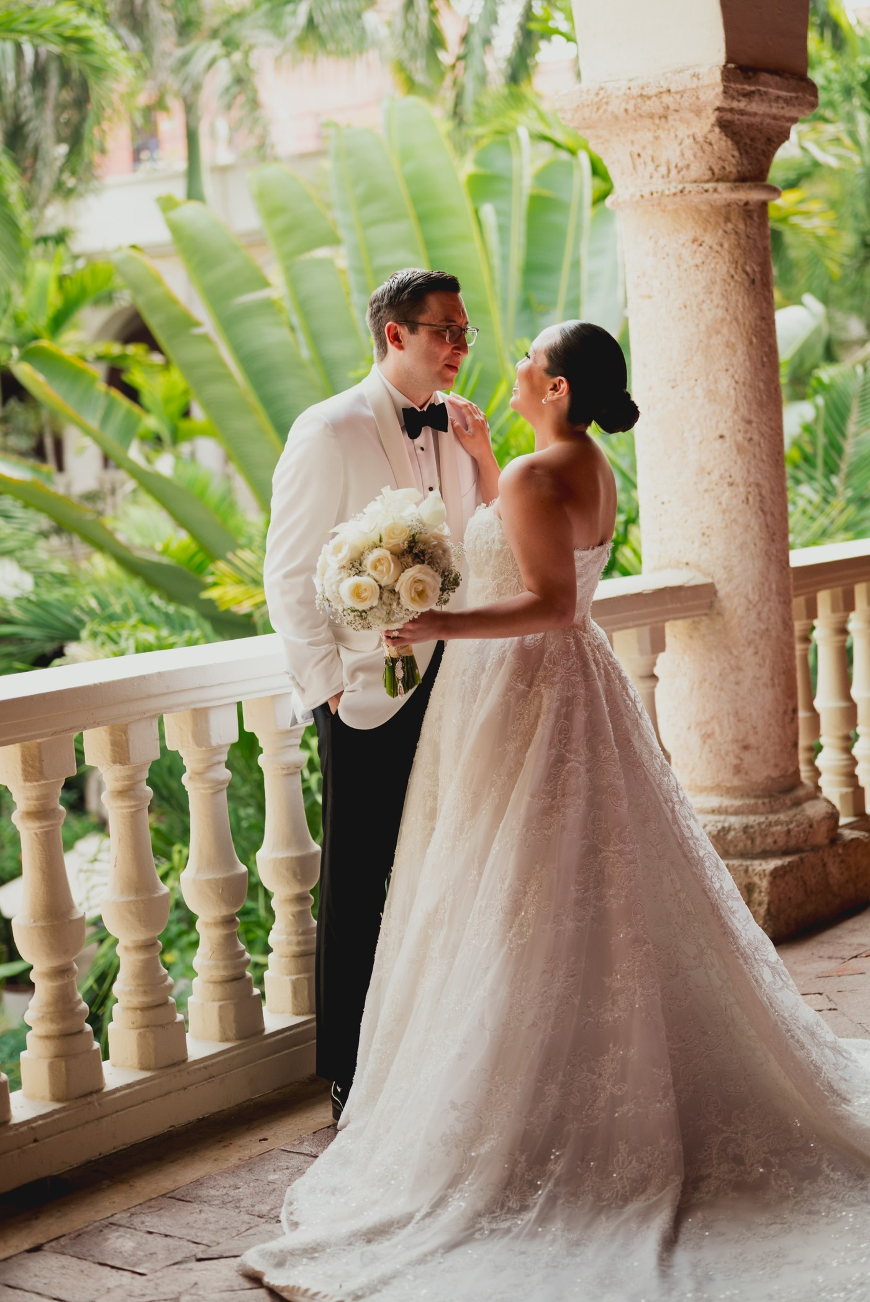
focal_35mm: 61
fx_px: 2209
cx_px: 441
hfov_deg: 22.3
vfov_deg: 32.8
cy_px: 532
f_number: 2
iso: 250
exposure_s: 1/320
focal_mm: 50
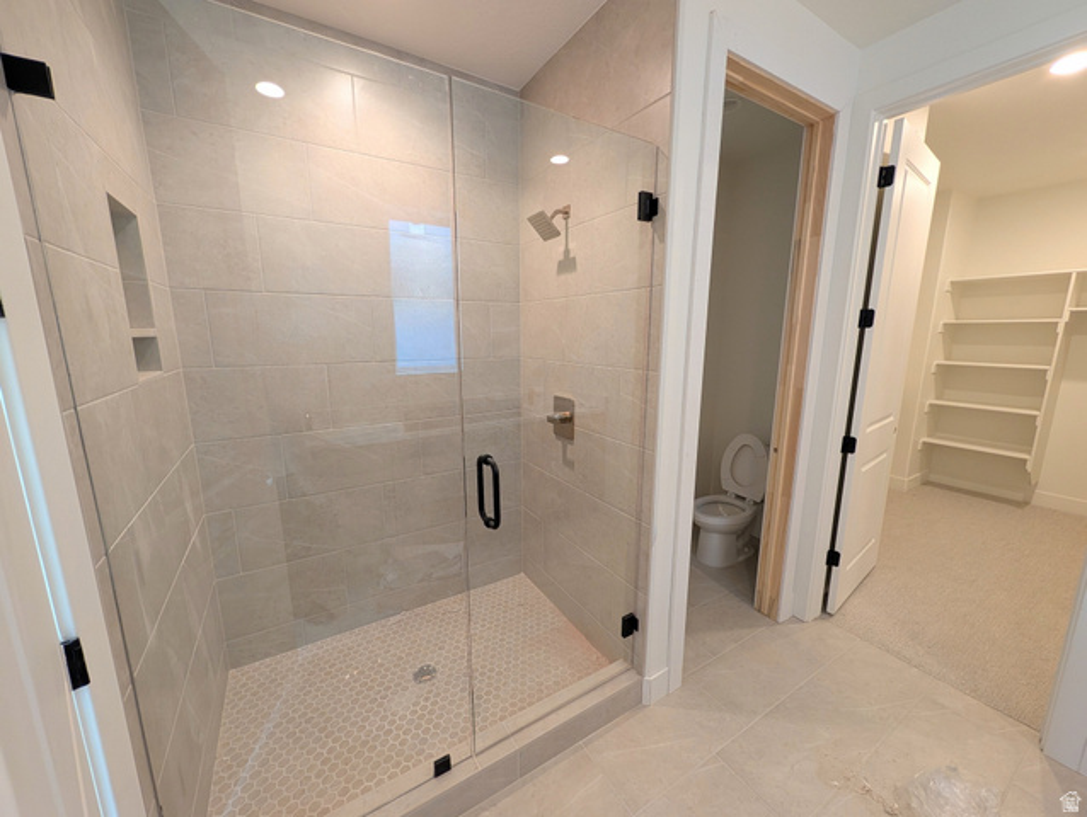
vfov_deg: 94.6
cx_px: 544
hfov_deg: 110.5
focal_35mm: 12
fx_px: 377
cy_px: 408
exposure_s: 1/60
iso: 95
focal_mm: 2.02
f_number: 1.7
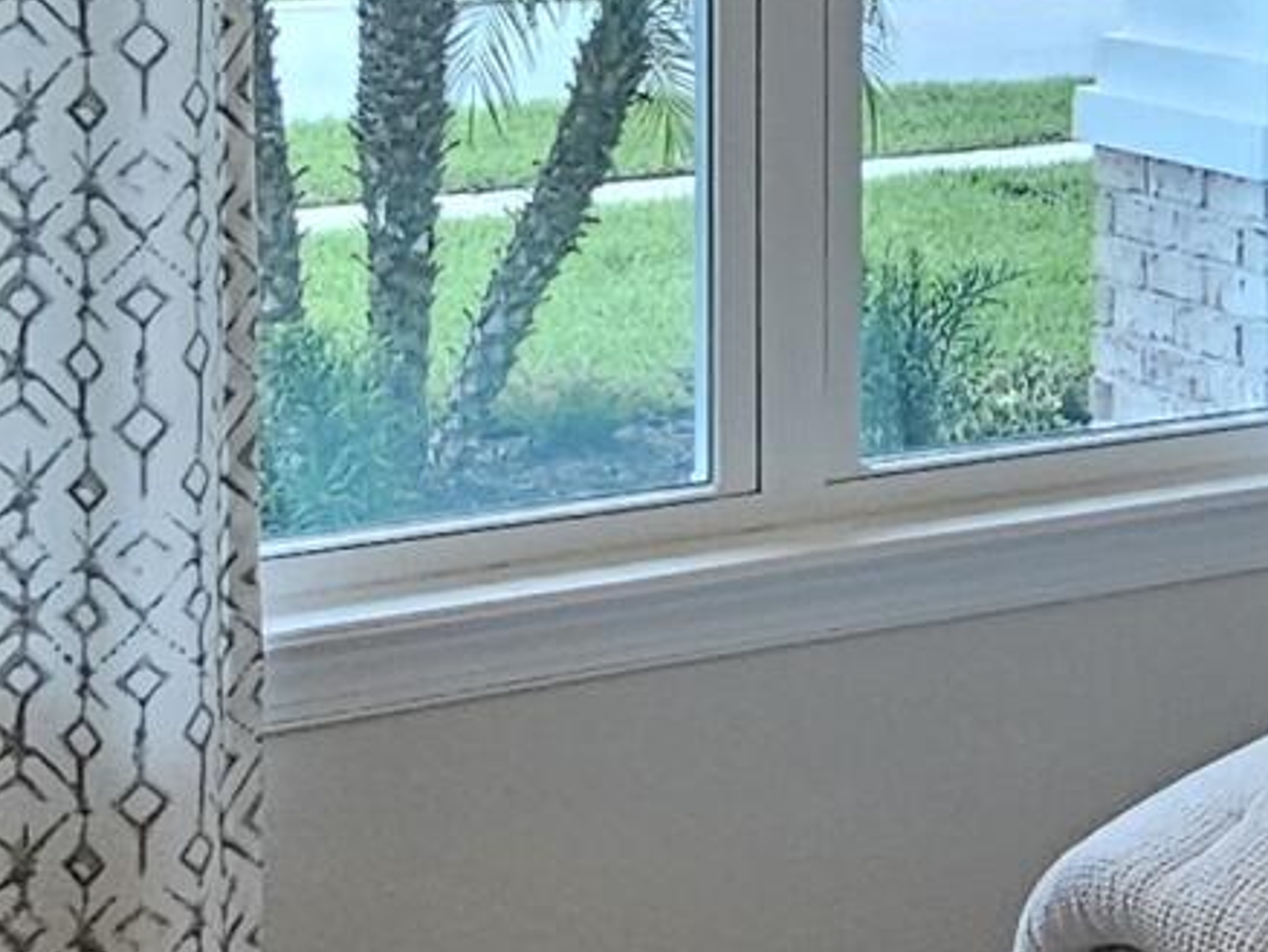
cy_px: -6
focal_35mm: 89
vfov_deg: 16.3
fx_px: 3262
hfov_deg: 20.7
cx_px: 1471
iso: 64
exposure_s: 1/60
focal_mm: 2.2
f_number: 2.2
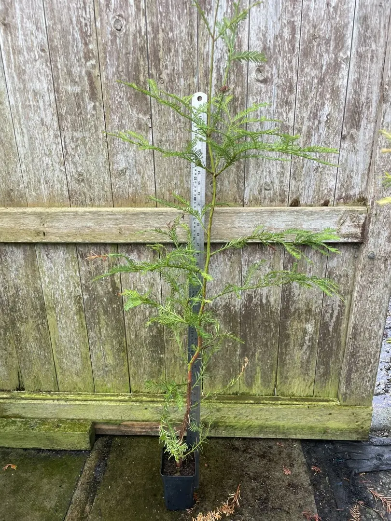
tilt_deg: -20.9
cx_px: 196
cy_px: 260
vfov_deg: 67.3
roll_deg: -0.5
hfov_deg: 53.1
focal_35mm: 26
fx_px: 392
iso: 32
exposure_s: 1/131
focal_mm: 4.2
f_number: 1.6
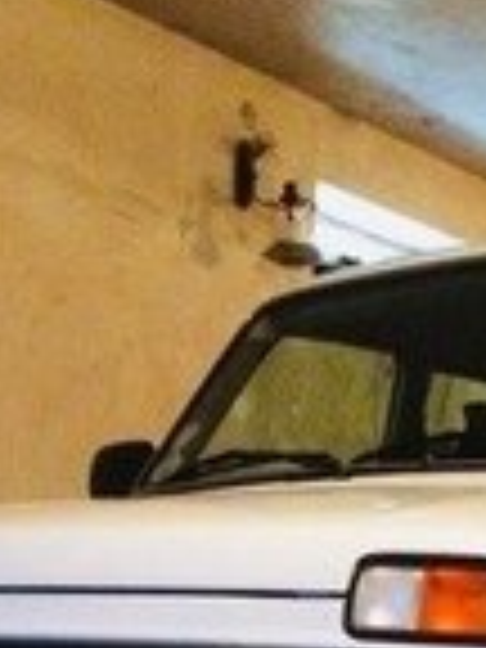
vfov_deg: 18.2
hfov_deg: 14.8
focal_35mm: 100
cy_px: 868
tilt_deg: -10.2
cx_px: 292
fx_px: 1872
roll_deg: +1.0
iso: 320
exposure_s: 1/17
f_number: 2.2
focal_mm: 4.15
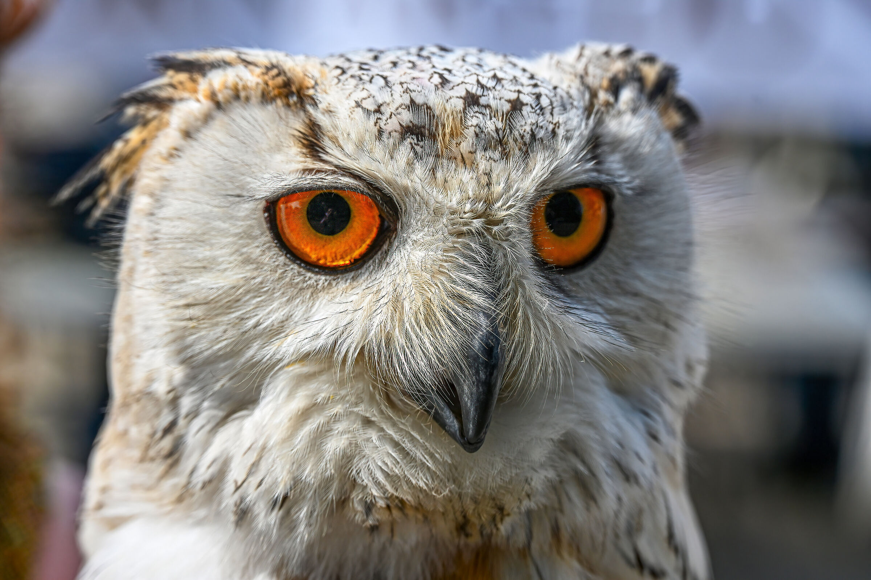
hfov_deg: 17.1
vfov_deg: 11.4
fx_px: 2901
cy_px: 290
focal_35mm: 120
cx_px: 436
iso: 320
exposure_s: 1/800
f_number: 7.1
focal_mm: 120
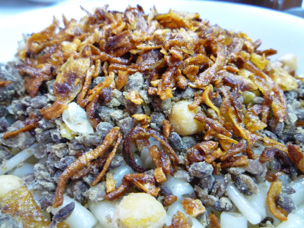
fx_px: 263
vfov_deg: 46.8
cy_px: 114
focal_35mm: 30
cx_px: 152
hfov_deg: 60.0
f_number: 3.3
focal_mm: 5.2
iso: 400
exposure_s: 1/15
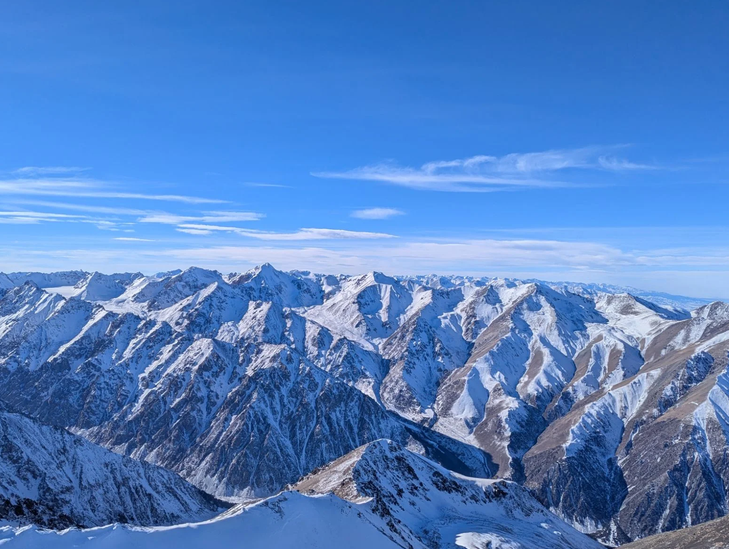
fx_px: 654
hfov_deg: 58.1
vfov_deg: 45.4
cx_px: 324
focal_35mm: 31
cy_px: 323
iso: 46
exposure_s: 1/5000
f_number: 1.85
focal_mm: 6.81
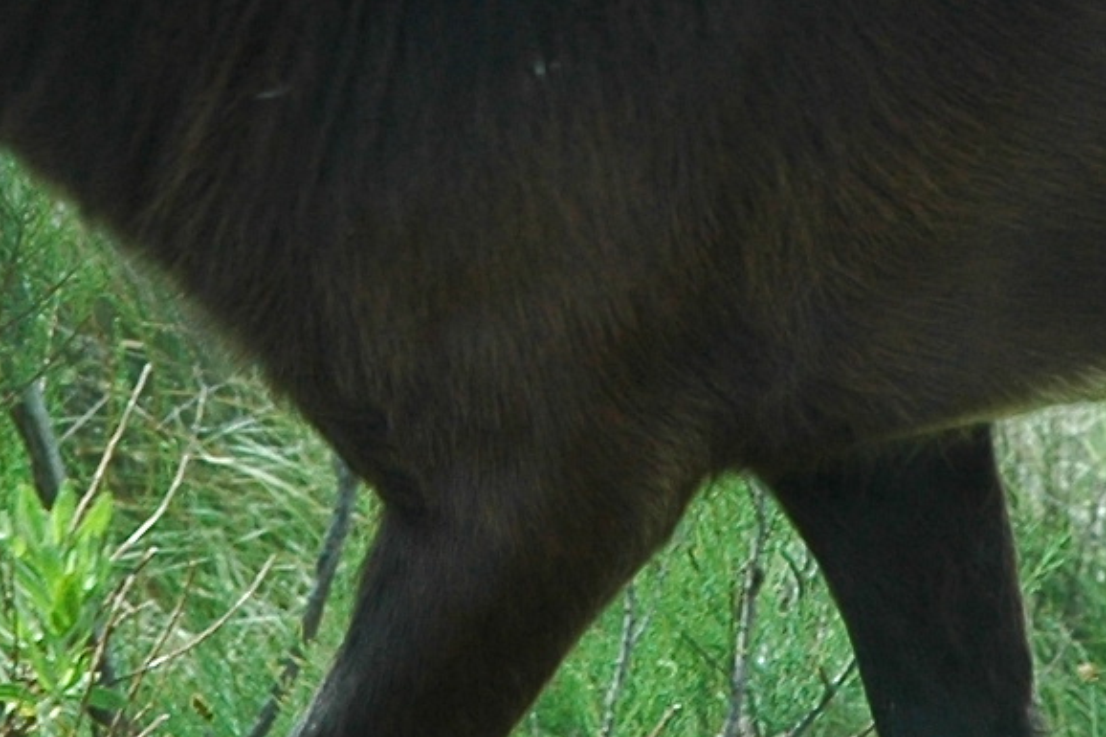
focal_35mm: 546
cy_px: -306
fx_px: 16769
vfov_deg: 2.5
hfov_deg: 3.8
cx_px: 478
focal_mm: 70
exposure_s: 1/160
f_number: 9
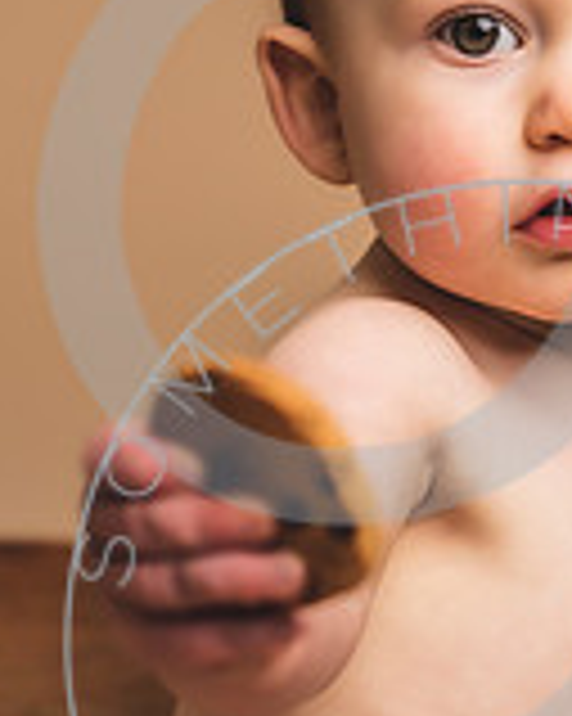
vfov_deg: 9.8
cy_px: 140
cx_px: 567
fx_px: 4152
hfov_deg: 7.8
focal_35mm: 196
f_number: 2.8
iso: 200
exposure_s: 1/125
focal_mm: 50
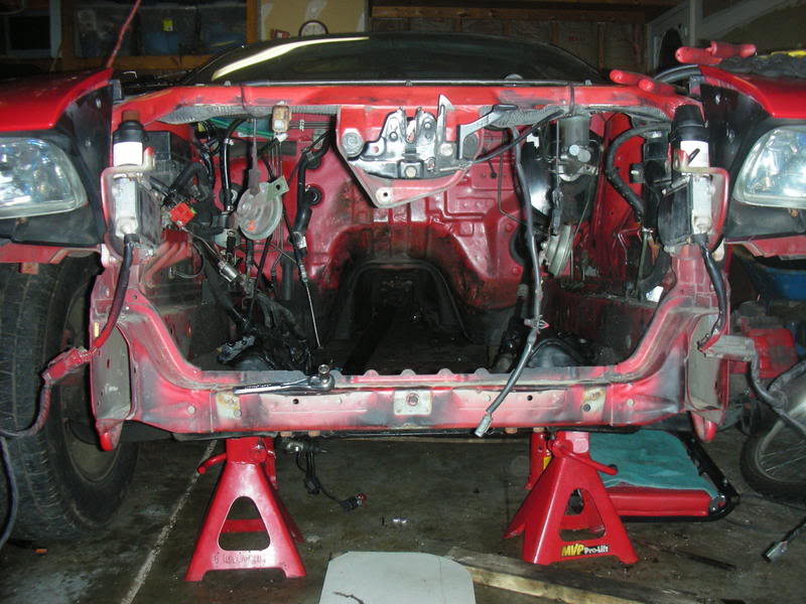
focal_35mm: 35
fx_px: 815
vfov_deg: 40.7
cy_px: 302
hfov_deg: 52.6
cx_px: 403
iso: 166
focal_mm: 5.8
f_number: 3
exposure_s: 1/60.1
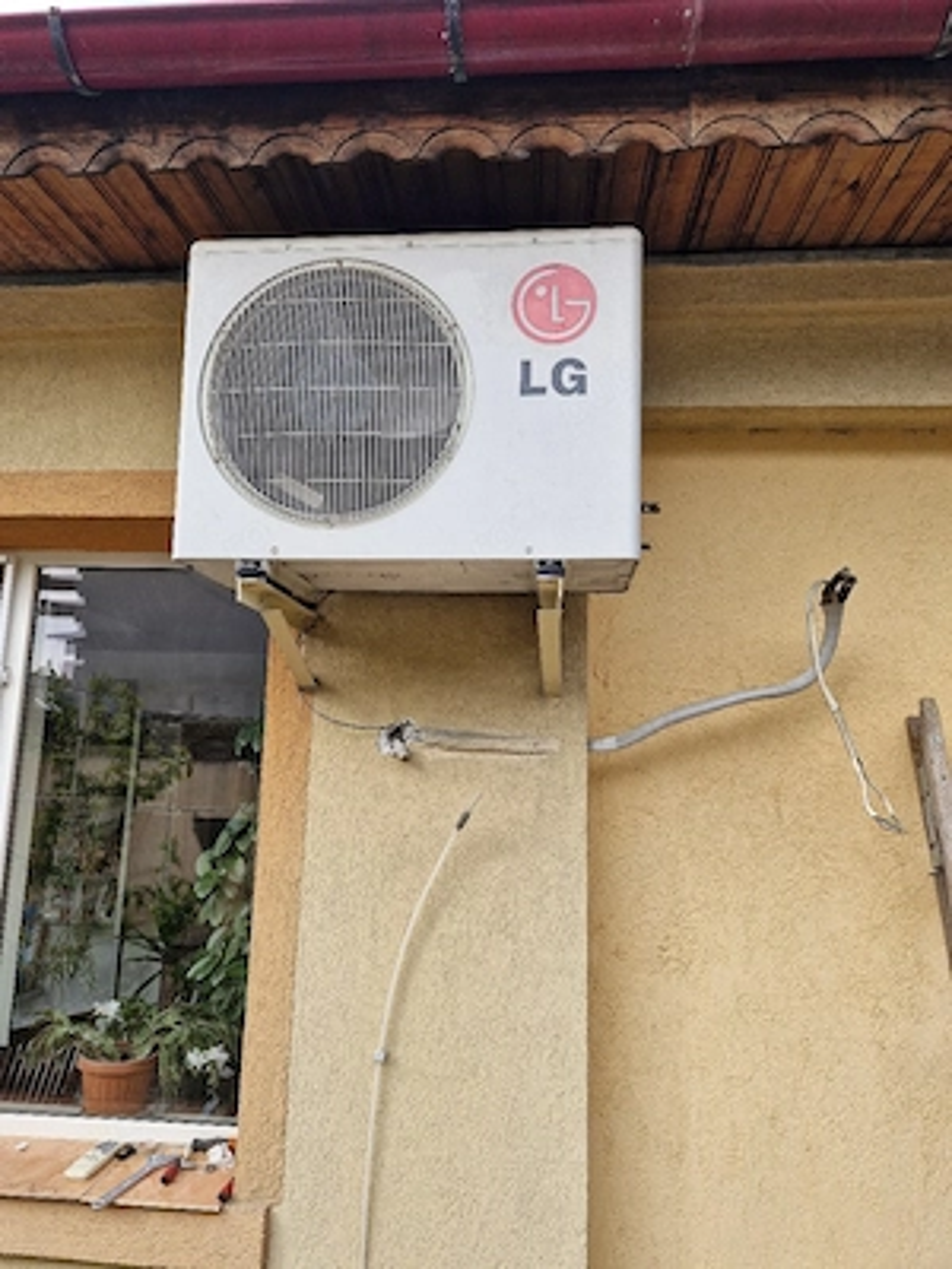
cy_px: 634
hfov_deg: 58.9
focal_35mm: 23
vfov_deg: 73.9
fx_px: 843
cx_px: 476
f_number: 1.8
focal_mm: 5.54
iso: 50
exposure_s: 1/588
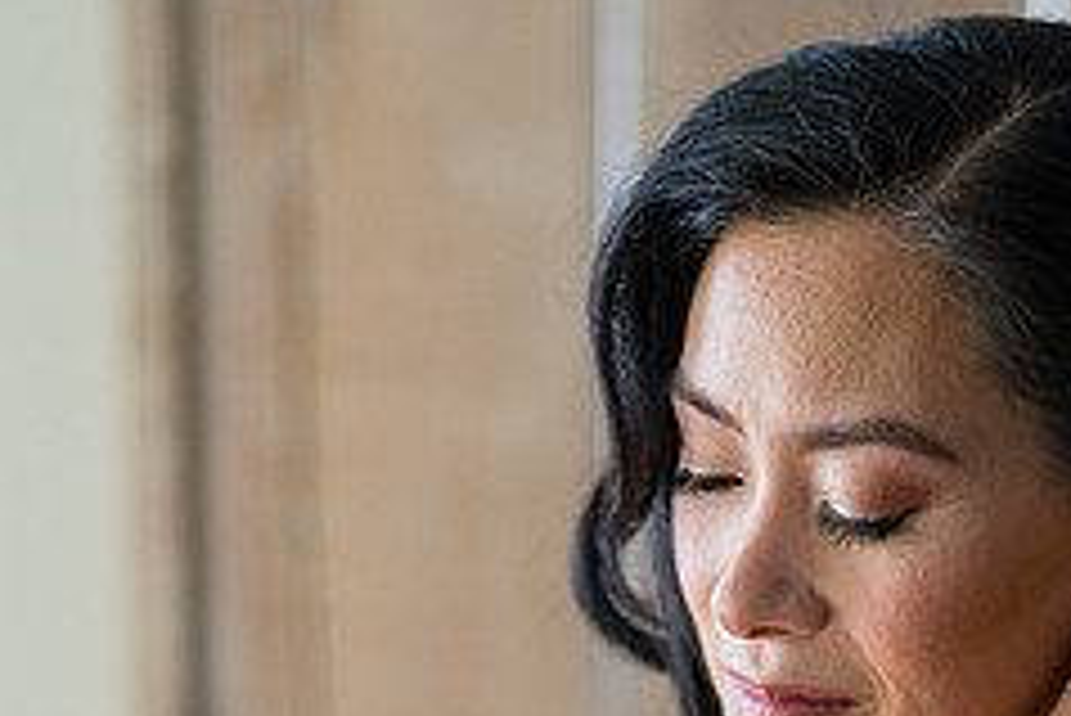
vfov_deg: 11.1
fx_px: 3632
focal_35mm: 122
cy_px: 849
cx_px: 720
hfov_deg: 16.7
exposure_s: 1/500
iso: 1250
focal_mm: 50
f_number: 1.8
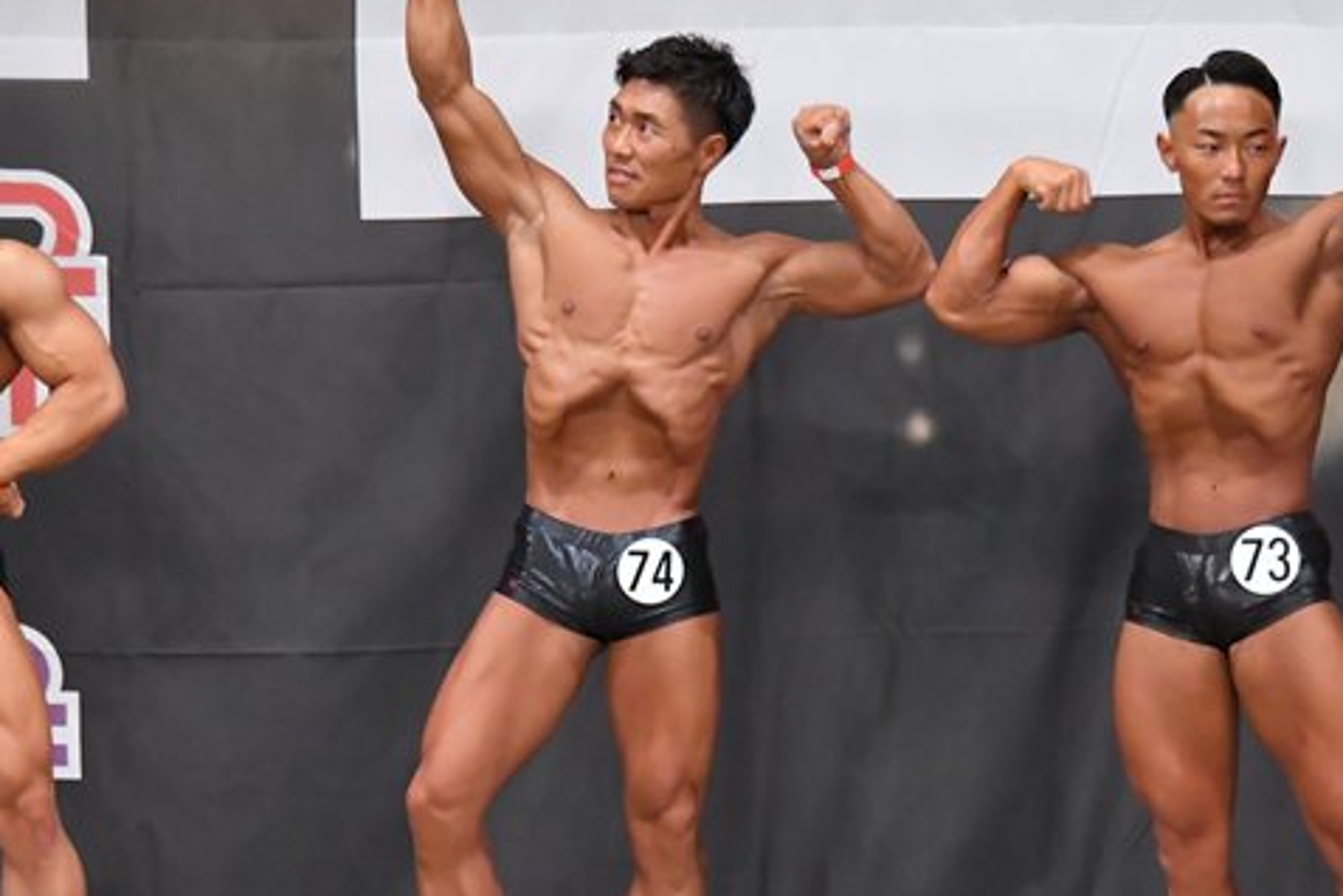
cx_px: 618
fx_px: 12235
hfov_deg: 6.3
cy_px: 555
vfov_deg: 4.2
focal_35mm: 328
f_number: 5.6
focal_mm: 135
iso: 6400
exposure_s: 1/400
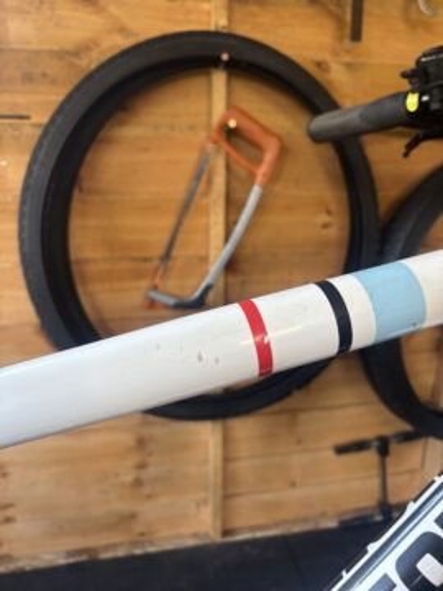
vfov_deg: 67.3
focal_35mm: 26
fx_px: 444
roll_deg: +0.6
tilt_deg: -15.4
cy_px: 296
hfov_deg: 53.1
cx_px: 222
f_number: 1.6
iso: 200
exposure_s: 1/50
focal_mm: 5.96
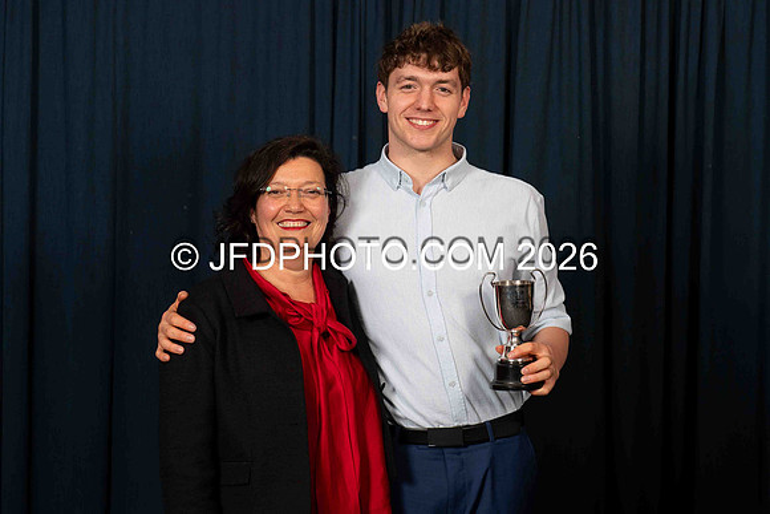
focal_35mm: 87
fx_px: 1857
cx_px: 395
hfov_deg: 23.4
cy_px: 230
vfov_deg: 15.7
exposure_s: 1/250
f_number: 5.6
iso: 125
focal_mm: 70
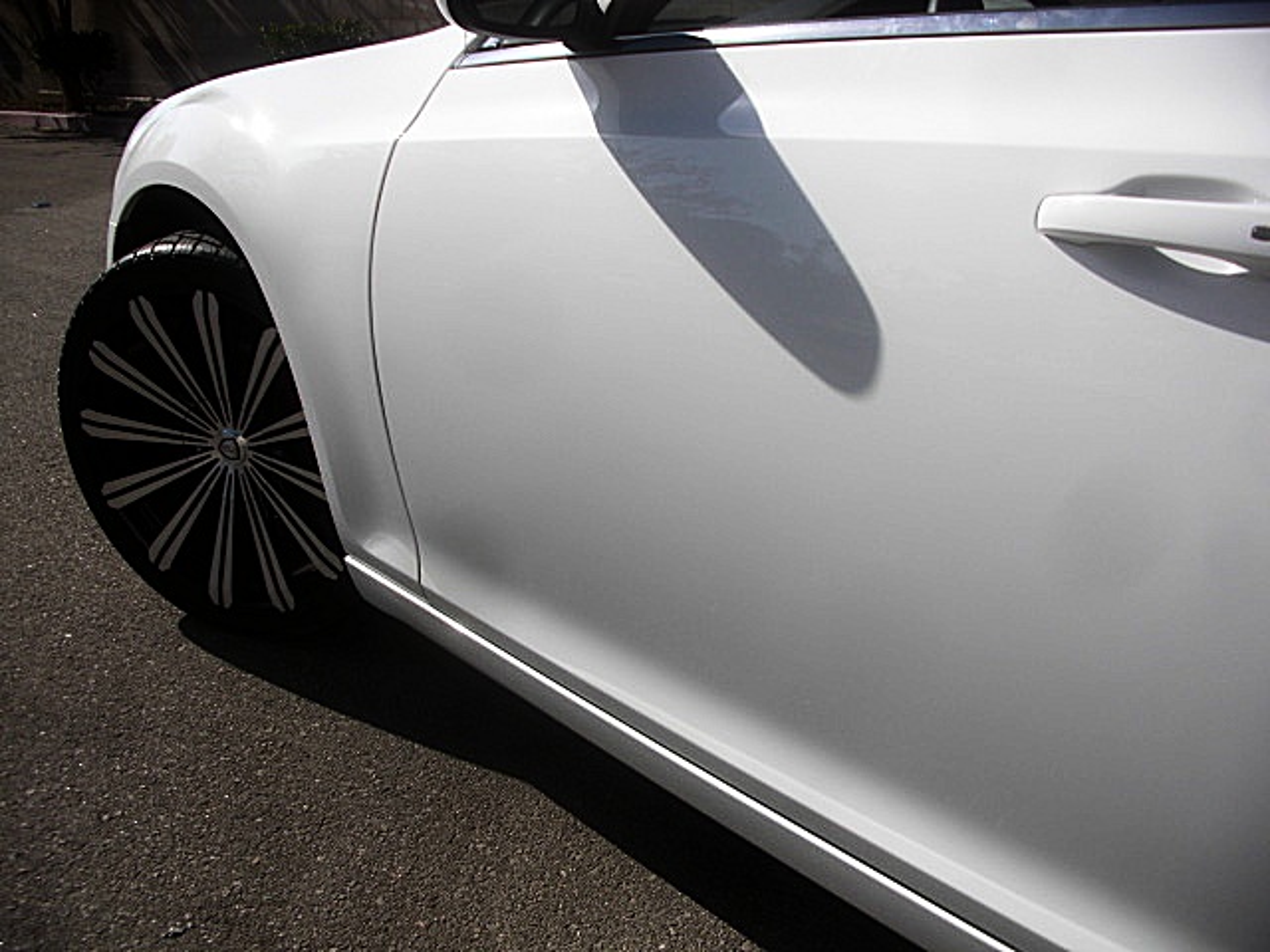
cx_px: 635
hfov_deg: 51.4
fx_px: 1321
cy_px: 476
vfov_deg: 39.7
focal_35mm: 36
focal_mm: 6.3
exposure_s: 1/200
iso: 50
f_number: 7.9
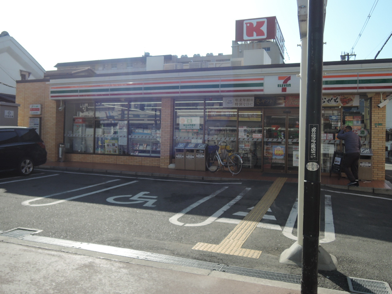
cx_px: 187
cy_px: 128
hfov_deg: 59.9
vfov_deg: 46.7
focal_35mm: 30
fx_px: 340
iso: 80
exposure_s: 1/160
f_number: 2.8
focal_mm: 5.1
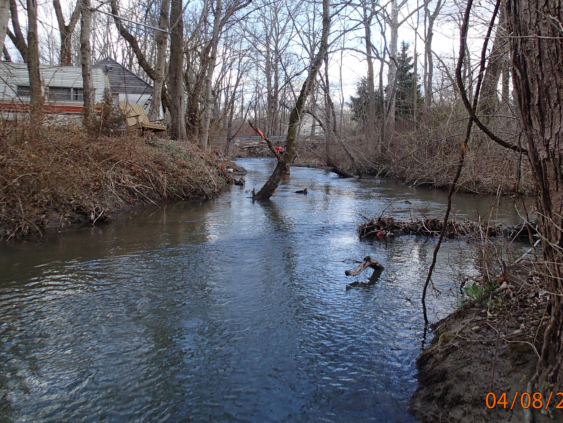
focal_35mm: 33
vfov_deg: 42.8
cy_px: 181
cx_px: 274
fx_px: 537
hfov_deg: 55.3
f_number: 2.8
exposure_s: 1/640
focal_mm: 4.5
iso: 200
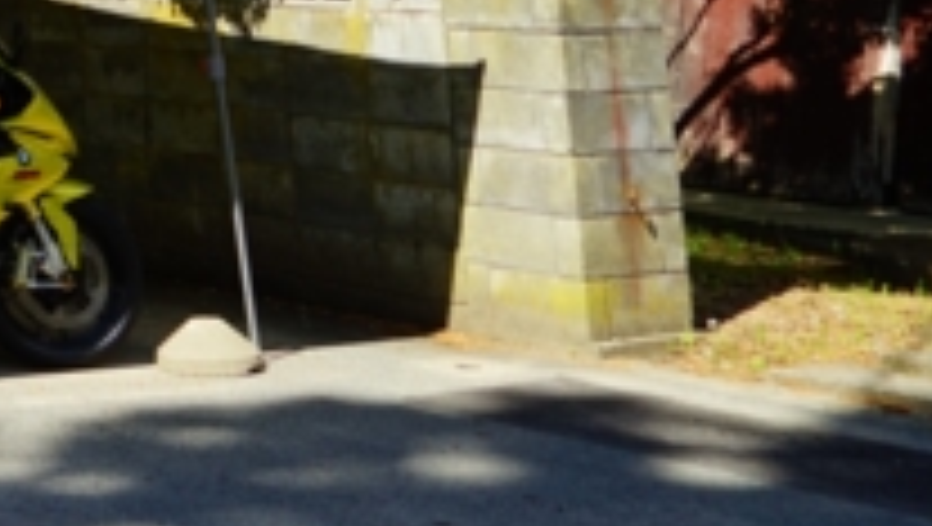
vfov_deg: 11.1
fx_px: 2400
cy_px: -607
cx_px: -585
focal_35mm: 97
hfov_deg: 18.6
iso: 100
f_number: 8
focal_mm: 24
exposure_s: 1/90
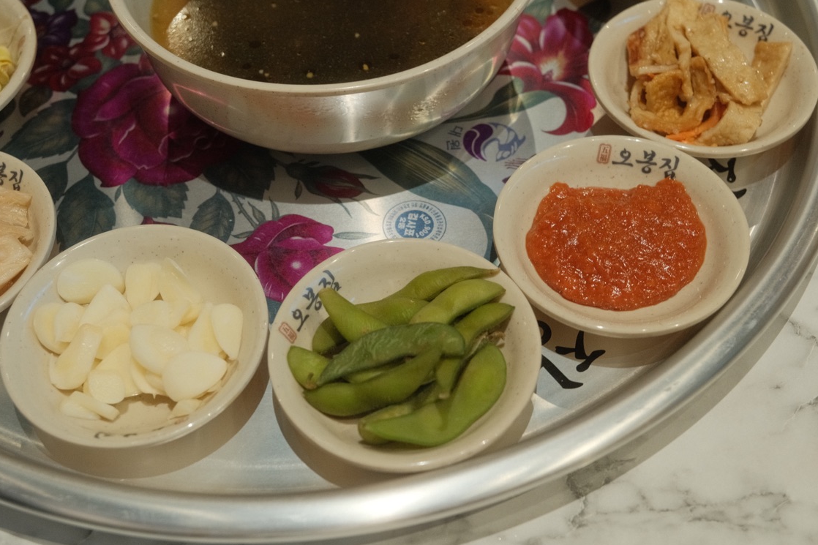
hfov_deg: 44.5
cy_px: 291
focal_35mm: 44
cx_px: 407
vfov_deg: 30.5
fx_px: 1000
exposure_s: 1/60
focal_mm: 27.2
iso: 1600
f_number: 3.6
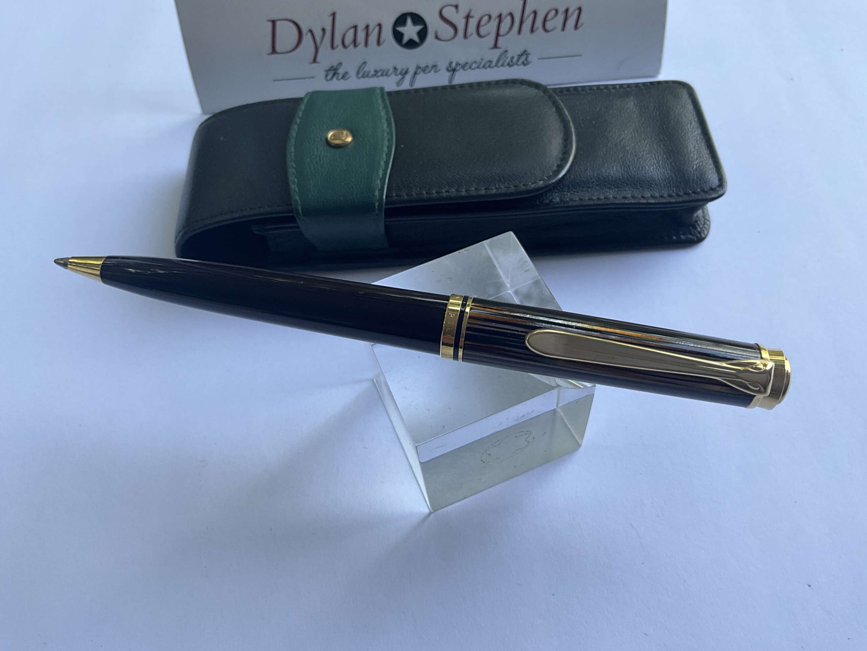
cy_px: 326
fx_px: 726
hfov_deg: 61.7
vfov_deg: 48.2
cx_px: 434
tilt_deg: -58.7
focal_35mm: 29
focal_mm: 3
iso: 40
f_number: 1.8
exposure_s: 1/122
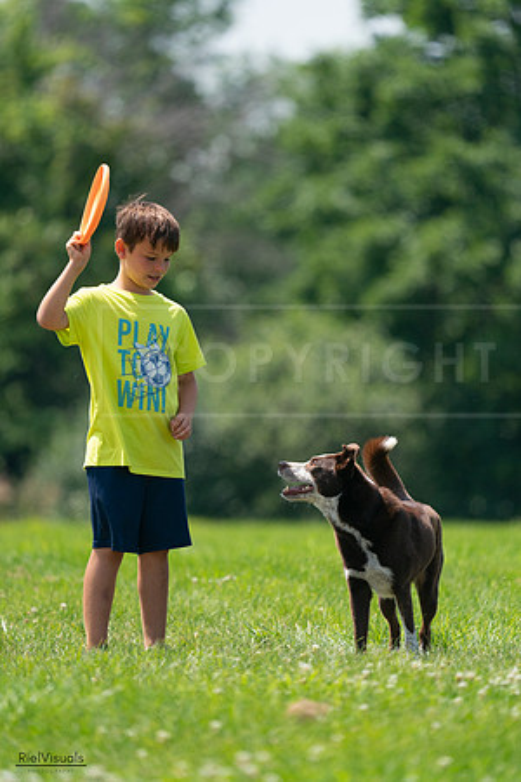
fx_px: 10853
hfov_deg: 2.7
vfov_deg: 4.1
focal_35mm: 500
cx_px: 260
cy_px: 391
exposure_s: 1/4000
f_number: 6.3
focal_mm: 500
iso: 1250
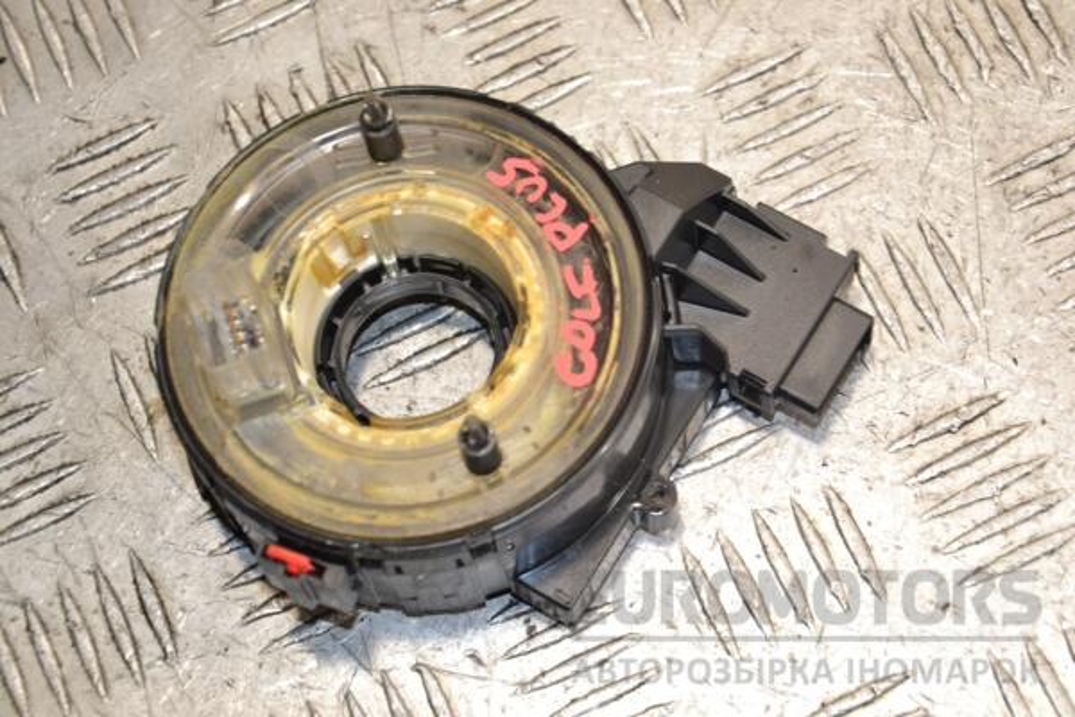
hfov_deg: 23.4
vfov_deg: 15.7
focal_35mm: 87
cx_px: 538
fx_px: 2598
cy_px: 358
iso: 800
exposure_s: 1/100
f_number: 5
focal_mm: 58
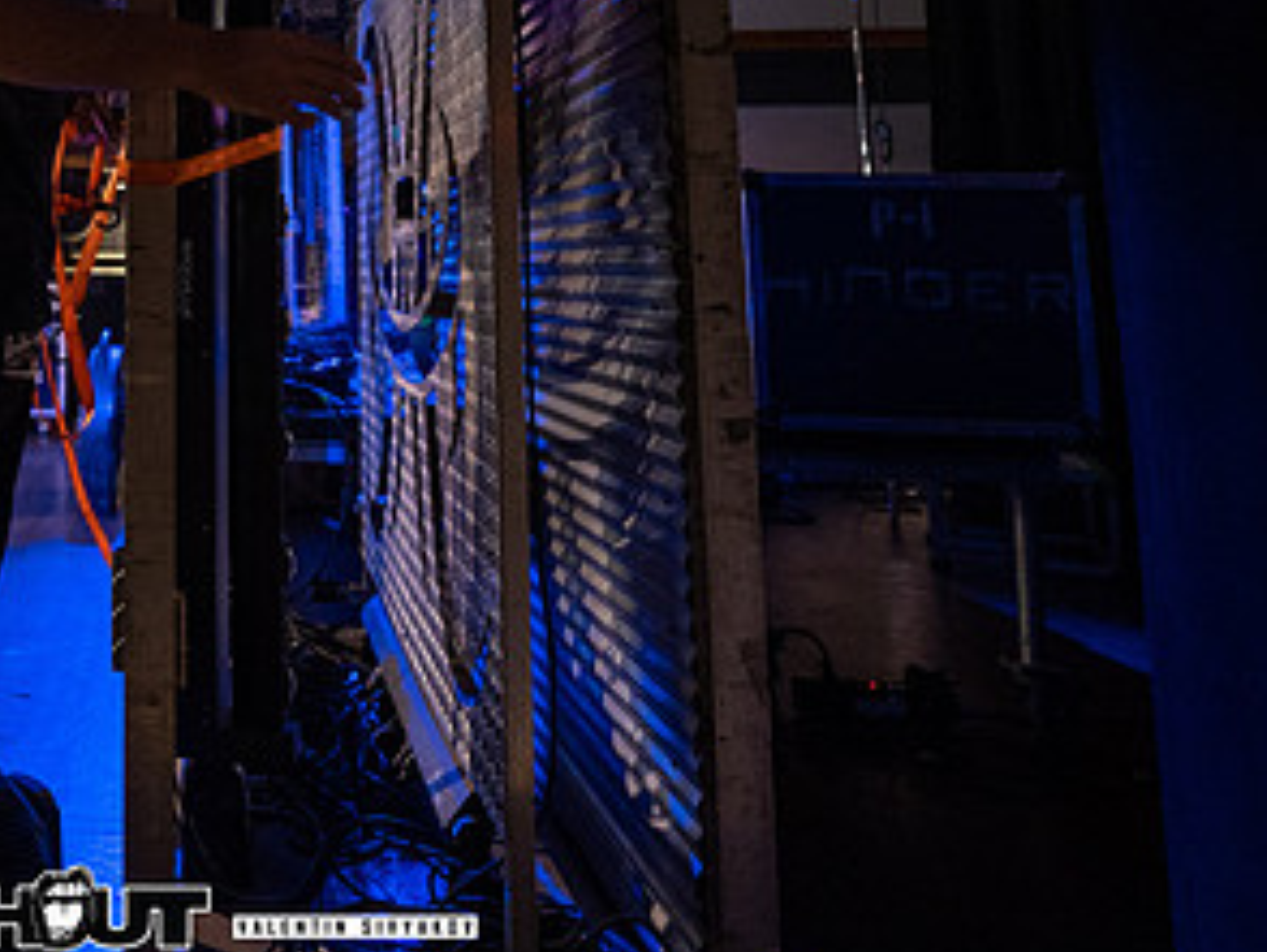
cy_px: 18
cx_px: 4
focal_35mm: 36
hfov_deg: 43.9
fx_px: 1319
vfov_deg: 36.1
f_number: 2.8
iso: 1250
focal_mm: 14
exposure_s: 1/100
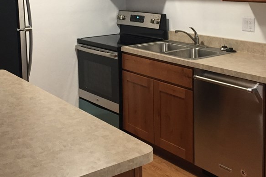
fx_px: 391
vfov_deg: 24.8
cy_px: 20
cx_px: 117
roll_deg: +0.8
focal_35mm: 53
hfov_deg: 37.5
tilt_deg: -6.0
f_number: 2.2
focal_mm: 4.15
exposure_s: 1/30
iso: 125
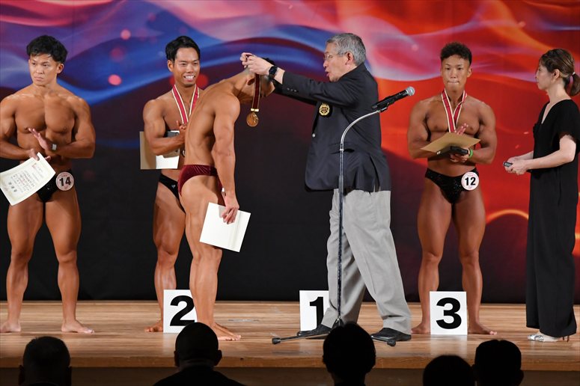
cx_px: 290
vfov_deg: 6.1
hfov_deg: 9.2
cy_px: 193
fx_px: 3623
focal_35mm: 225
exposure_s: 1/400
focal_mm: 150
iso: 3200
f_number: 5.6
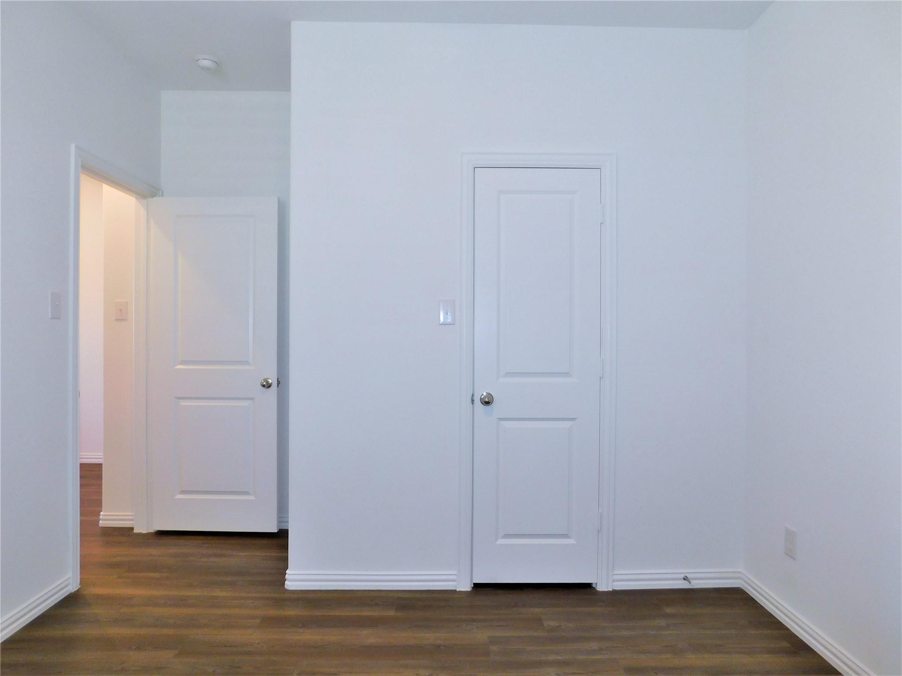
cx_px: 451
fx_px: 599
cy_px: 338
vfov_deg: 58.9
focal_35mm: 23
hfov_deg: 73.9
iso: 200
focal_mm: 4
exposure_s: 1/30
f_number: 3
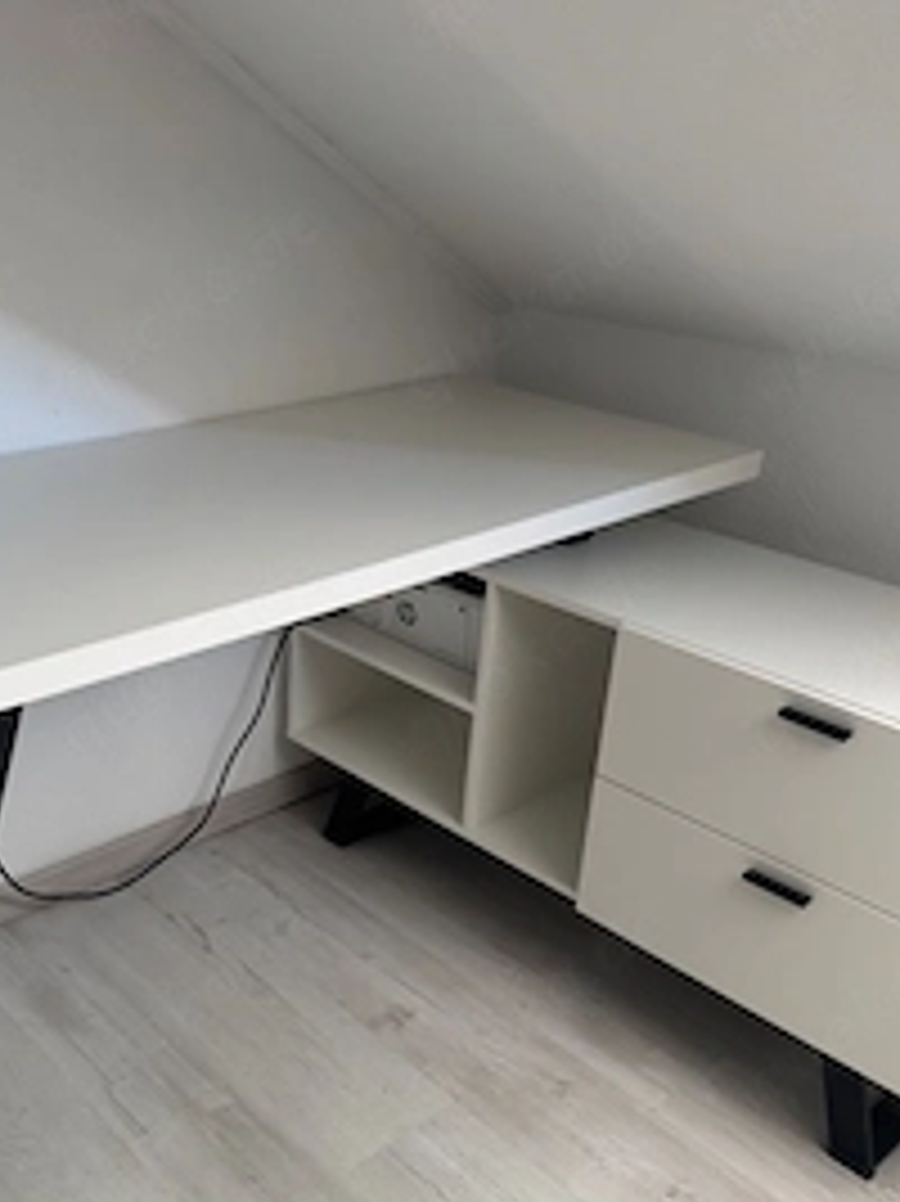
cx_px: 288
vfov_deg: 51.1
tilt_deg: -24.4
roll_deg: -4.3
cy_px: 702
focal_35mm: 36
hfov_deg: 39.1
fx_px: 1249
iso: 125
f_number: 1.78
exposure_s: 1/121
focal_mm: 6.76
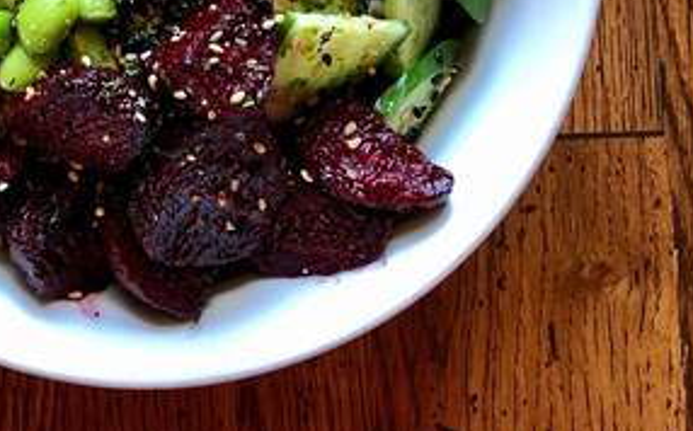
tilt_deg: -87.2
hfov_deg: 32.4
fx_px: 1151
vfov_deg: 19.9
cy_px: -87
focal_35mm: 61
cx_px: 118
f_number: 1.8
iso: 40
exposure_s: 1/17
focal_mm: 3.99
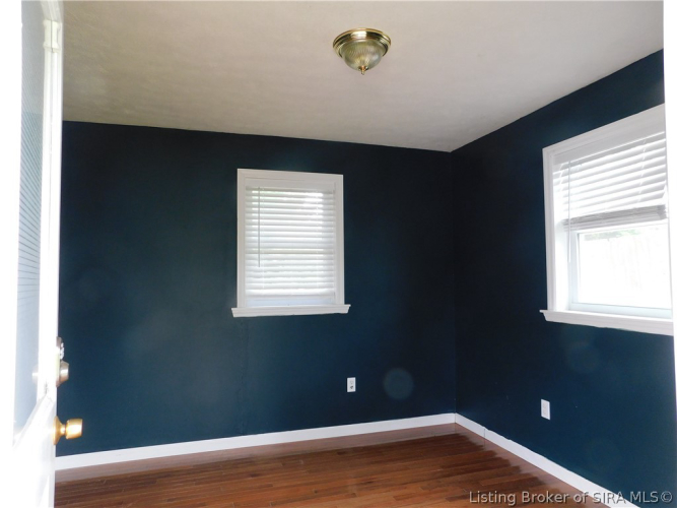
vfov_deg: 58.9
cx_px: 338
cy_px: 254
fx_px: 450
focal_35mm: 23
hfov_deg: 73.9
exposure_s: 1/30
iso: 200
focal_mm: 4
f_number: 3
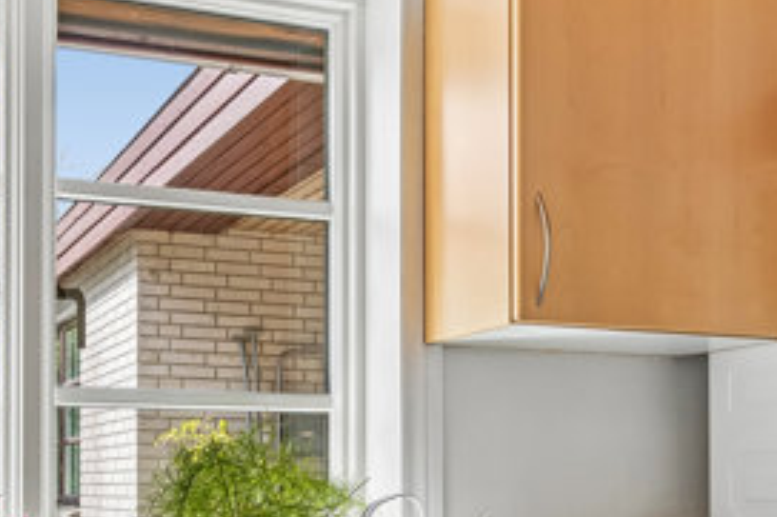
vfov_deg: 26.1
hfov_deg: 39.0
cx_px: 243
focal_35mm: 50
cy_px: 464
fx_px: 1078
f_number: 5
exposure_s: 1/60
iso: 400
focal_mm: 17
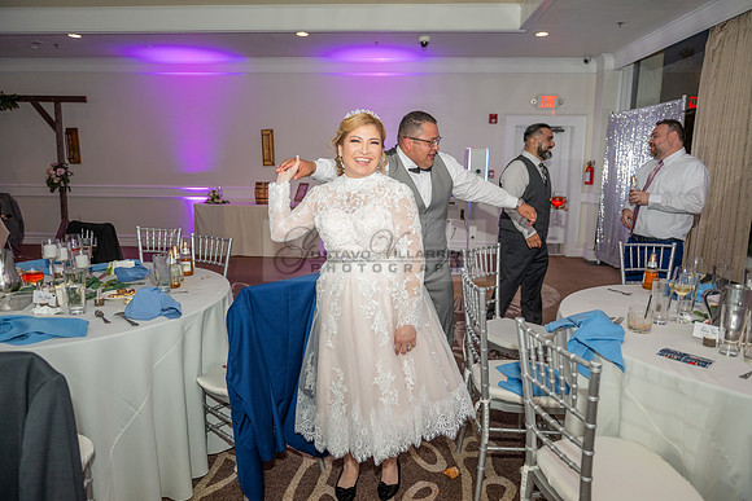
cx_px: 376
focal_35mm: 24
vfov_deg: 53.2
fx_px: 501
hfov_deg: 73.7
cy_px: 250
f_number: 2.8
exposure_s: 1/100
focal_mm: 24
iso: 800
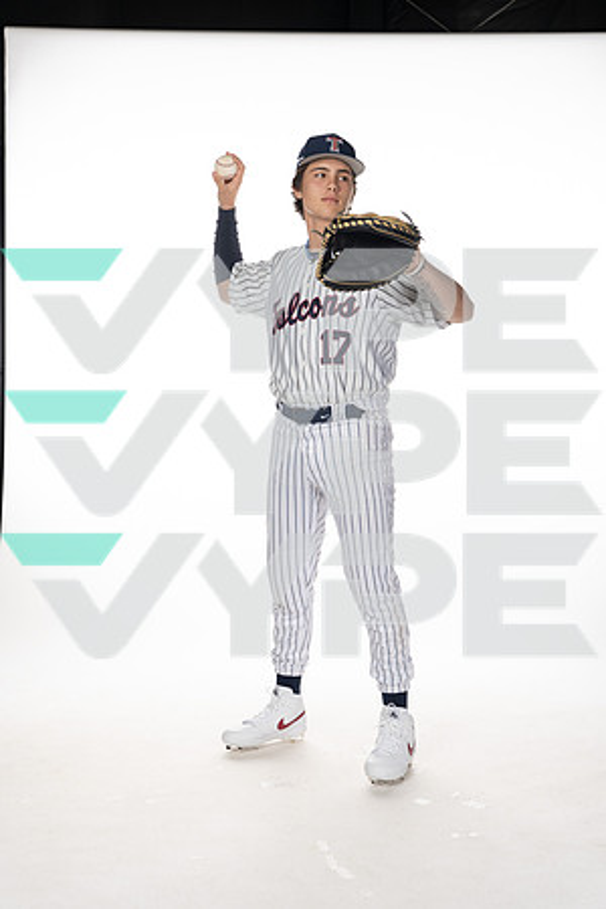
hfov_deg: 26.5
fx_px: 1288
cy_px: 454
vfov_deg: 38.9
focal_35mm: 51
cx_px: 303
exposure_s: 1/250
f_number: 6.3
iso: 400
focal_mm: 51
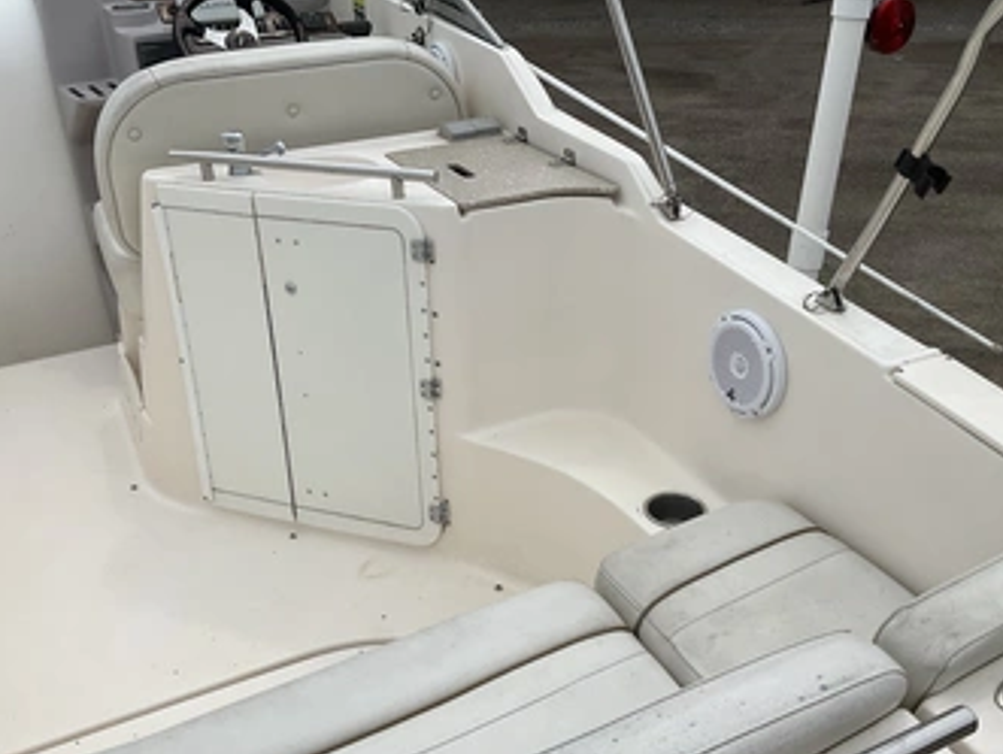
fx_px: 1015
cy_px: 375
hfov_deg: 52.6
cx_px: 503
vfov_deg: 40.8
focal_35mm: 35
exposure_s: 1/4065
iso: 25
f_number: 1.8
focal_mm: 3
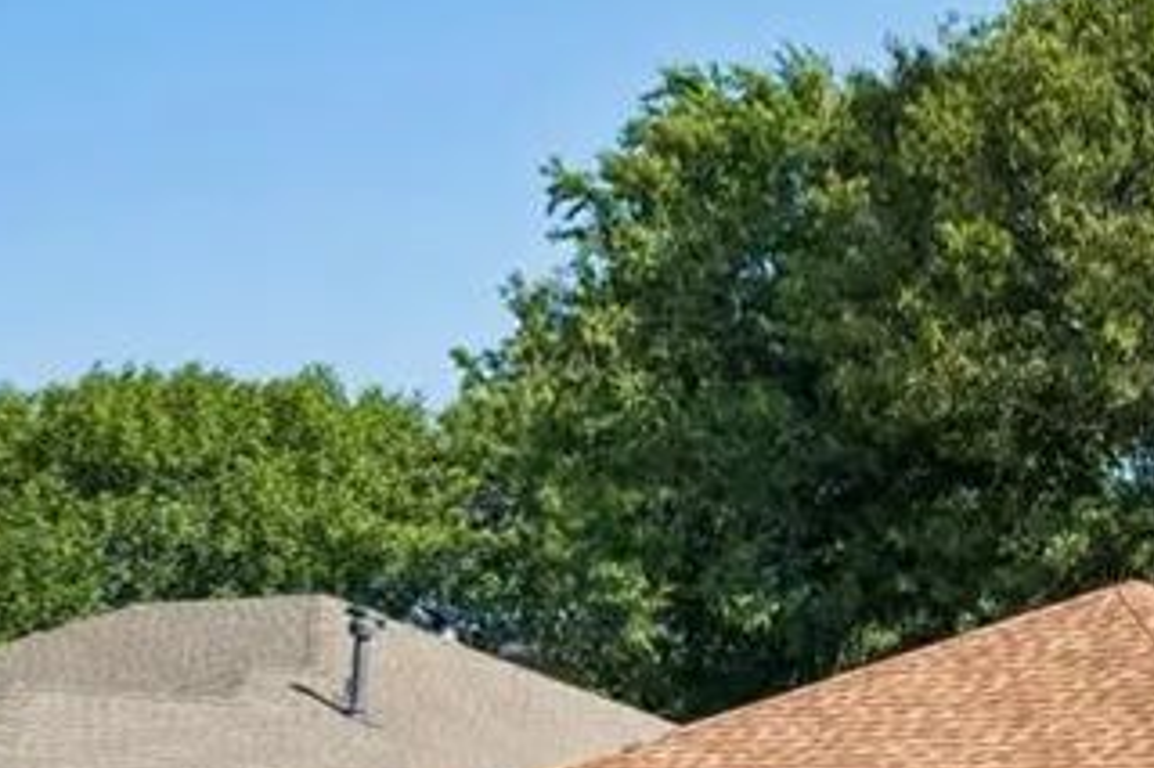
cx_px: 1479
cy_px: 1015
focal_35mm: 112
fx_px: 3588
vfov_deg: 11.9
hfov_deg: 17.2
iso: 200
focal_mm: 35
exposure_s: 1/400
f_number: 8
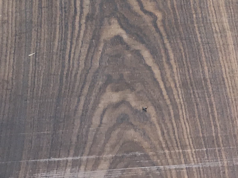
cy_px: -75
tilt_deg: -65.5
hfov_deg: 20.2
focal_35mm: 97
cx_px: 84
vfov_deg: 14.4
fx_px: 667
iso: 80
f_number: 2.2
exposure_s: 1/33
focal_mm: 4.15
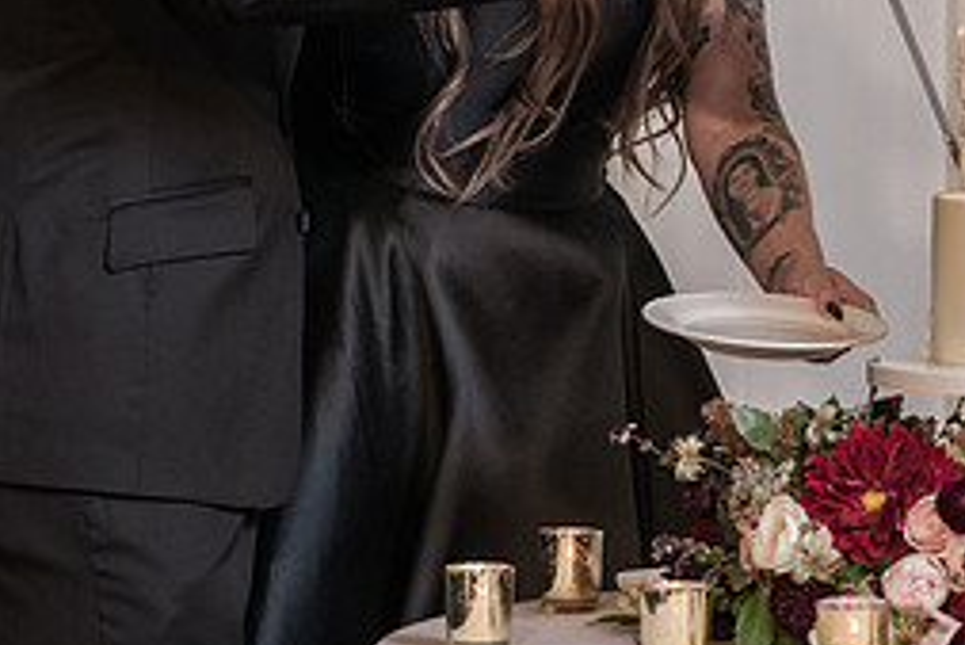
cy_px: -25
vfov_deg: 6.2
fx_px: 5954
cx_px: 794
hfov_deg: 9.2
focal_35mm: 222
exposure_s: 1/200
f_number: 4
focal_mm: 94
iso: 2000
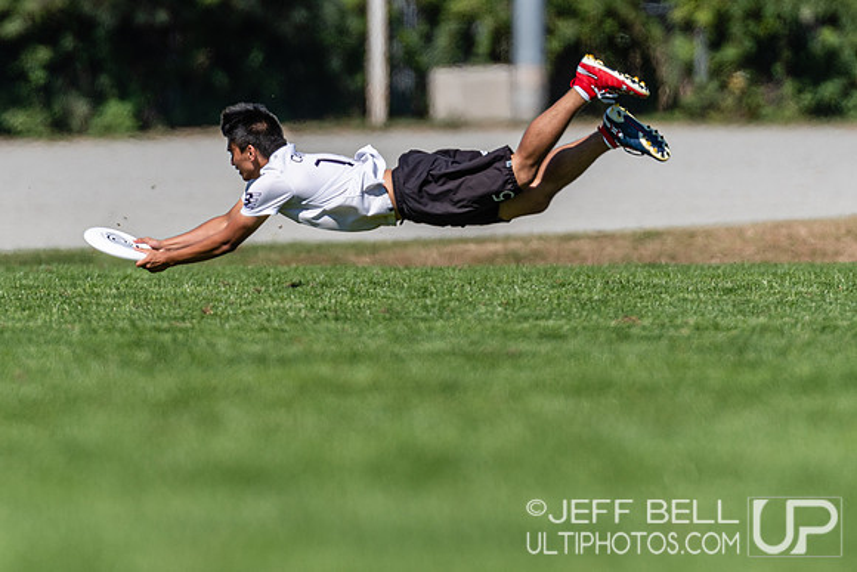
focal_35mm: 1002
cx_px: 423
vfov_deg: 1.4
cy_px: 98
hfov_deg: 2.1
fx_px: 23851
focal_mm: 400
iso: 100
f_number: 4
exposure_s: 1/1000
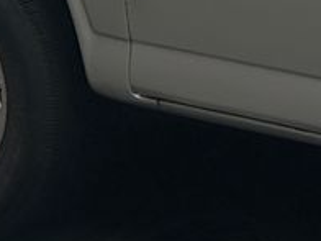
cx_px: 766
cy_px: -393
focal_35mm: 157
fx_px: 1456
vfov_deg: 8.4
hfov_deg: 10.8
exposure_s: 1/714
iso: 80
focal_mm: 6.86
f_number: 1.78
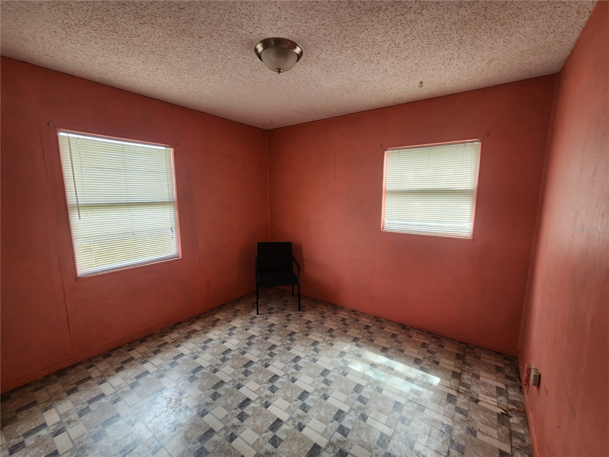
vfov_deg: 89.9
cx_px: 304
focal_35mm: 13
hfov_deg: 106.2
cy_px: 228
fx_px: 229
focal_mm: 2.2
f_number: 2.2
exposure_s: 1/60
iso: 100
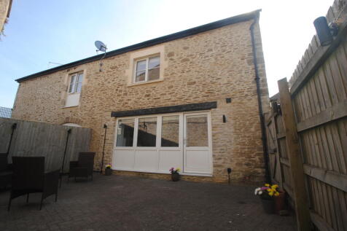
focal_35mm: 16
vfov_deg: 72.0
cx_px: 174
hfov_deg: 95.0
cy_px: 116
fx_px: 159
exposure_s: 1/200
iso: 100
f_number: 5.6
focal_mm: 11
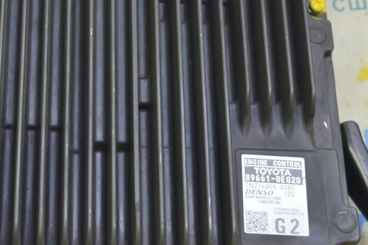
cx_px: 86
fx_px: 888
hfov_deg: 23.2
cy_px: 91
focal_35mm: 87
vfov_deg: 15.7
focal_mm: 31
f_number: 5.6
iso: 400
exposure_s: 1/20
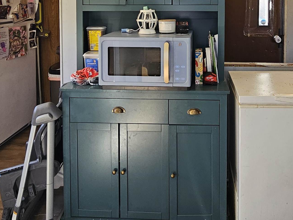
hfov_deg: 57.3
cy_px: 13
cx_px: 191
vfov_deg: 41.0
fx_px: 262
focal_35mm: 31
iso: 80
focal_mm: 2.2
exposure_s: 1/60
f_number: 2.2
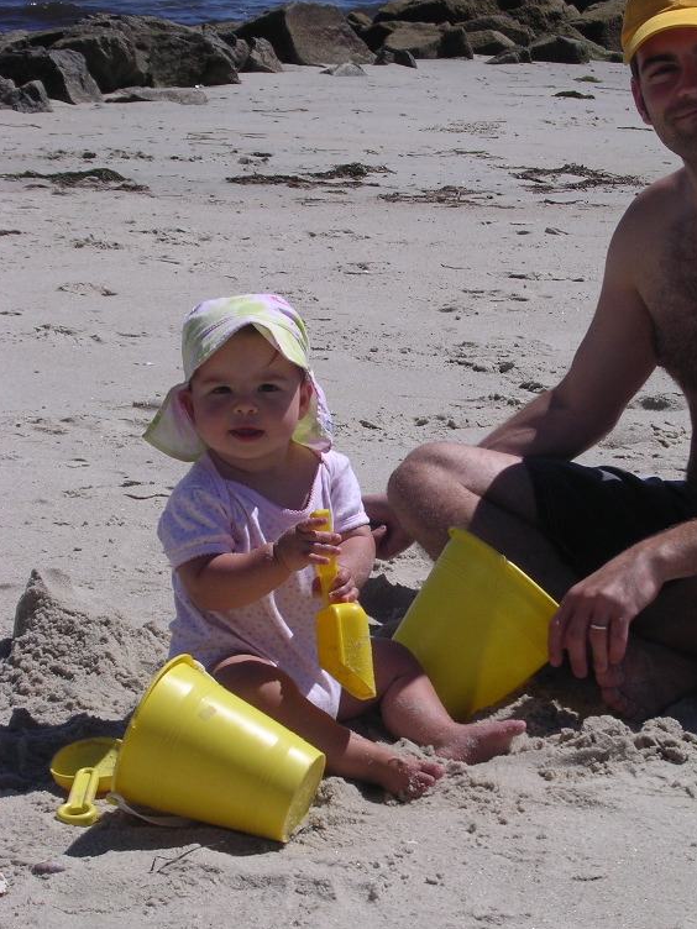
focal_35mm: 101
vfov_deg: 19.4
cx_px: 363
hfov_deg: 14.6
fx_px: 2712
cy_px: 489
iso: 100
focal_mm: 14.5
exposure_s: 1/982
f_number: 4.4
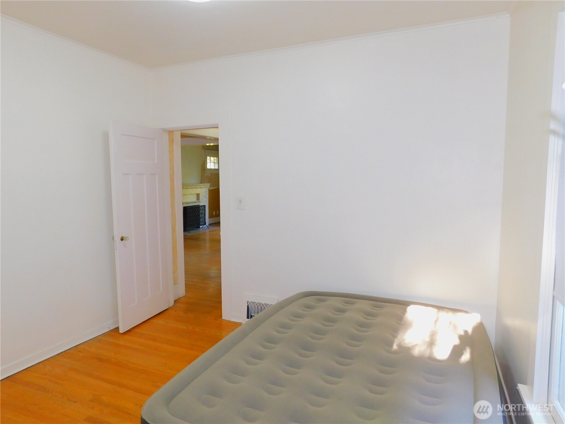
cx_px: 282
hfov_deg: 73.9
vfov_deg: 58.9
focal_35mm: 23
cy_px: 212
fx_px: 375
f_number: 3
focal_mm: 4
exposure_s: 1/30
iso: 180
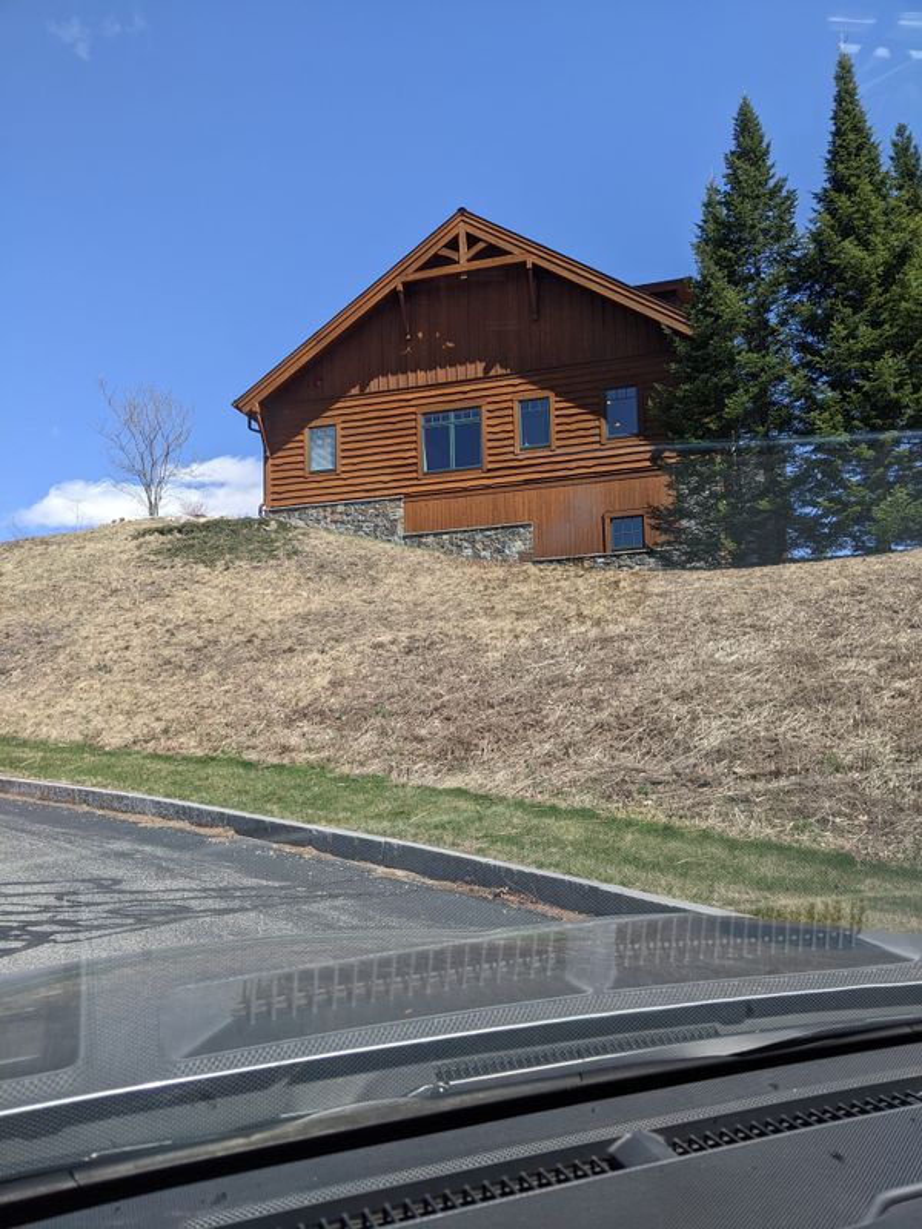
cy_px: 614
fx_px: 959
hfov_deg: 51.4
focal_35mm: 27
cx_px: 461
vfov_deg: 65.3
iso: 65
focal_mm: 4.44
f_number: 1.8
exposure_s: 1/1805
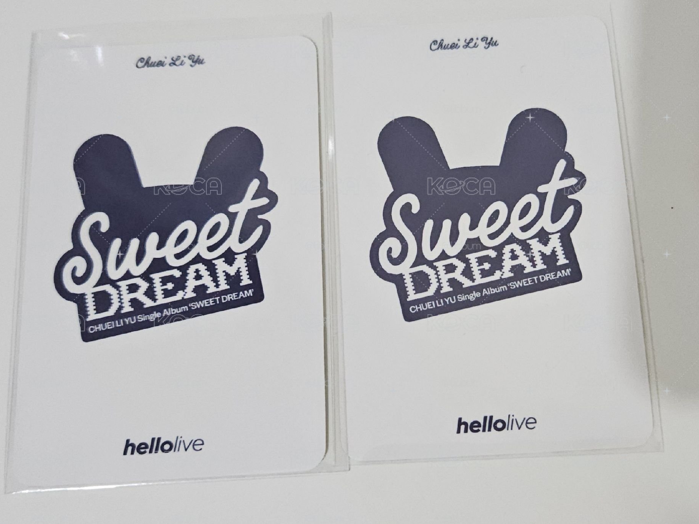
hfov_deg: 71.6
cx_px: 348
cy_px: 254
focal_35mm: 24
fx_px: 485
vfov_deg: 56.8
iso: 500
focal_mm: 5.4
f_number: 1.8
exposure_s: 1/120
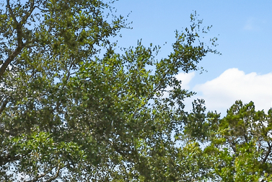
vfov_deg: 17.4
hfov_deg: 26.2
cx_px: 254
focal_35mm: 74
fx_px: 560
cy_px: 230
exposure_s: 1/3200
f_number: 5
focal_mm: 11.5
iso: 125
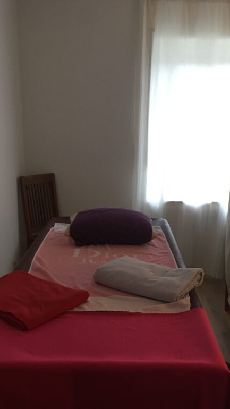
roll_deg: -0.3
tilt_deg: -17.8
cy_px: 261
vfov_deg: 47.8
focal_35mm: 42
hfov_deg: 28.3
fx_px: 455
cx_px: 121
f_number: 2.2
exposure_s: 1/33
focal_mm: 4.15
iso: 160
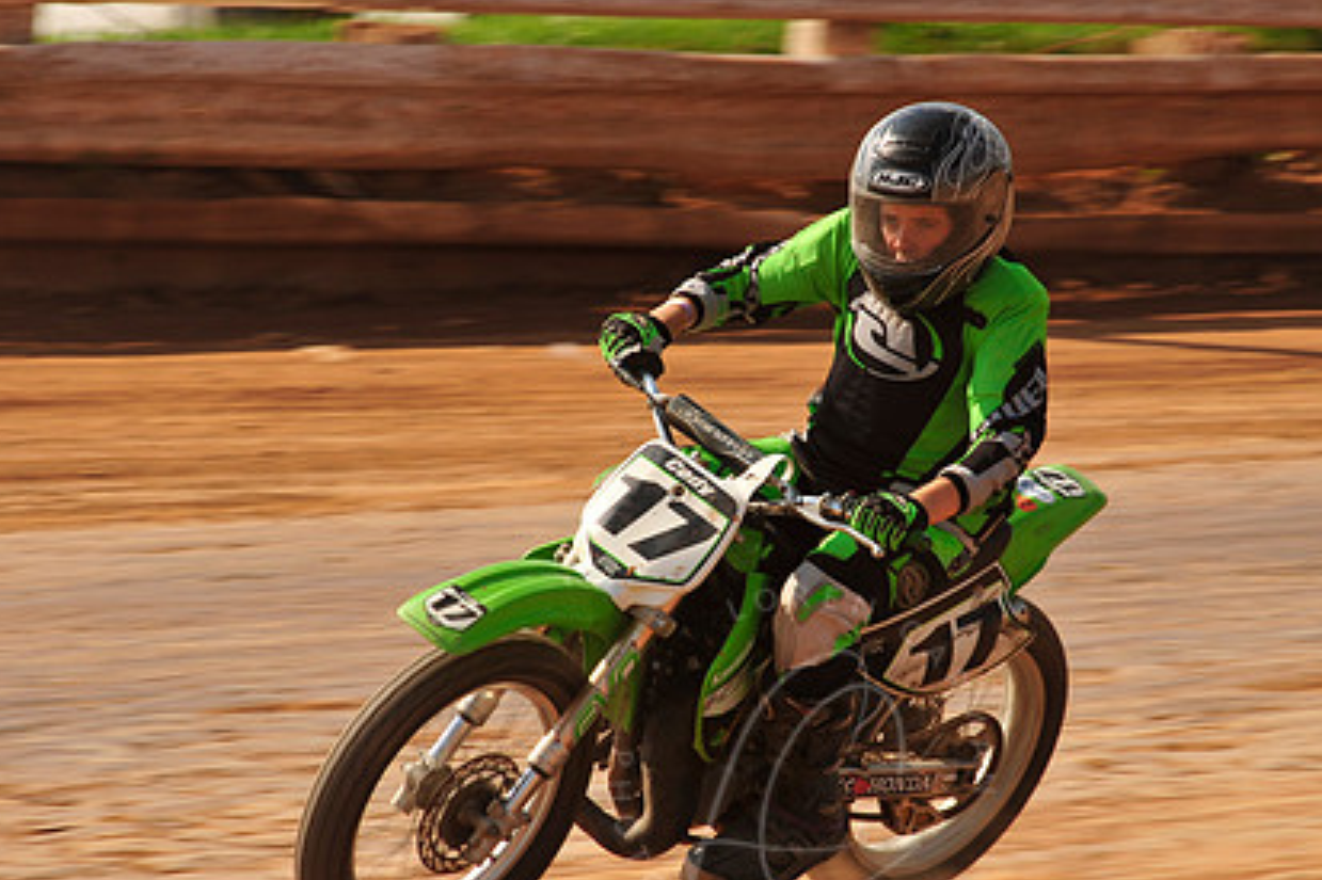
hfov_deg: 7.3
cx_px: 800
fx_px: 10314
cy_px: 483
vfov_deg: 4.9
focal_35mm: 281
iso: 200
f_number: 10
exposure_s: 1/400
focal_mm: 200
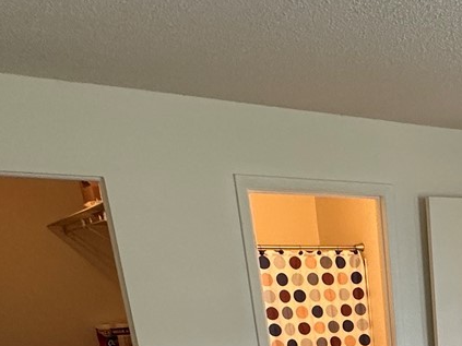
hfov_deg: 31.6
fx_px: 707
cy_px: 546
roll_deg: +0.7
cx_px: 520
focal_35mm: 53
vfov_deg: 21.9
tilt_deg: -21.6
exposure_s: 1/60
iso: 200
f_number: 2.2
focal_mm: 2.22
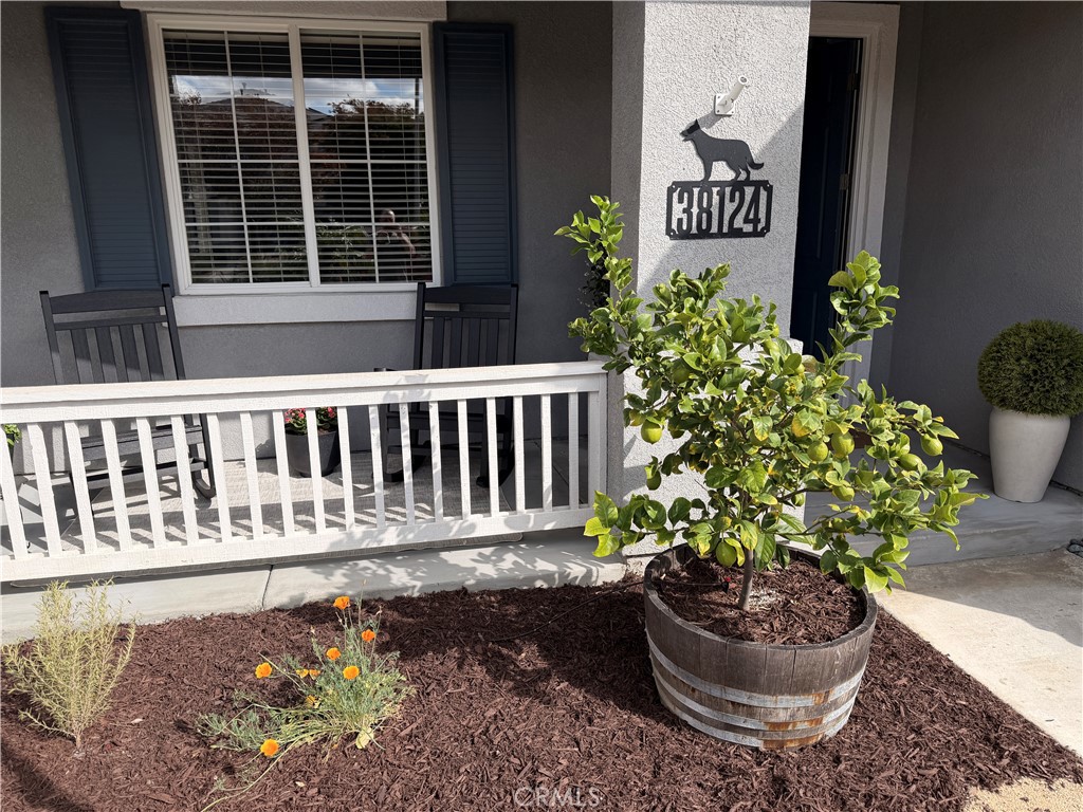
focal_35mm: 24
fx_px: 751
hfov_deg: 71.6
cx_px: 542
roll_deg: +0.9
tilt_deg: -13.6
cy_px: 406
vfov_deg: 56.8
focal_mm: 6.76
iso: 80
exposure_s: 1/3021
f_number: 1.78
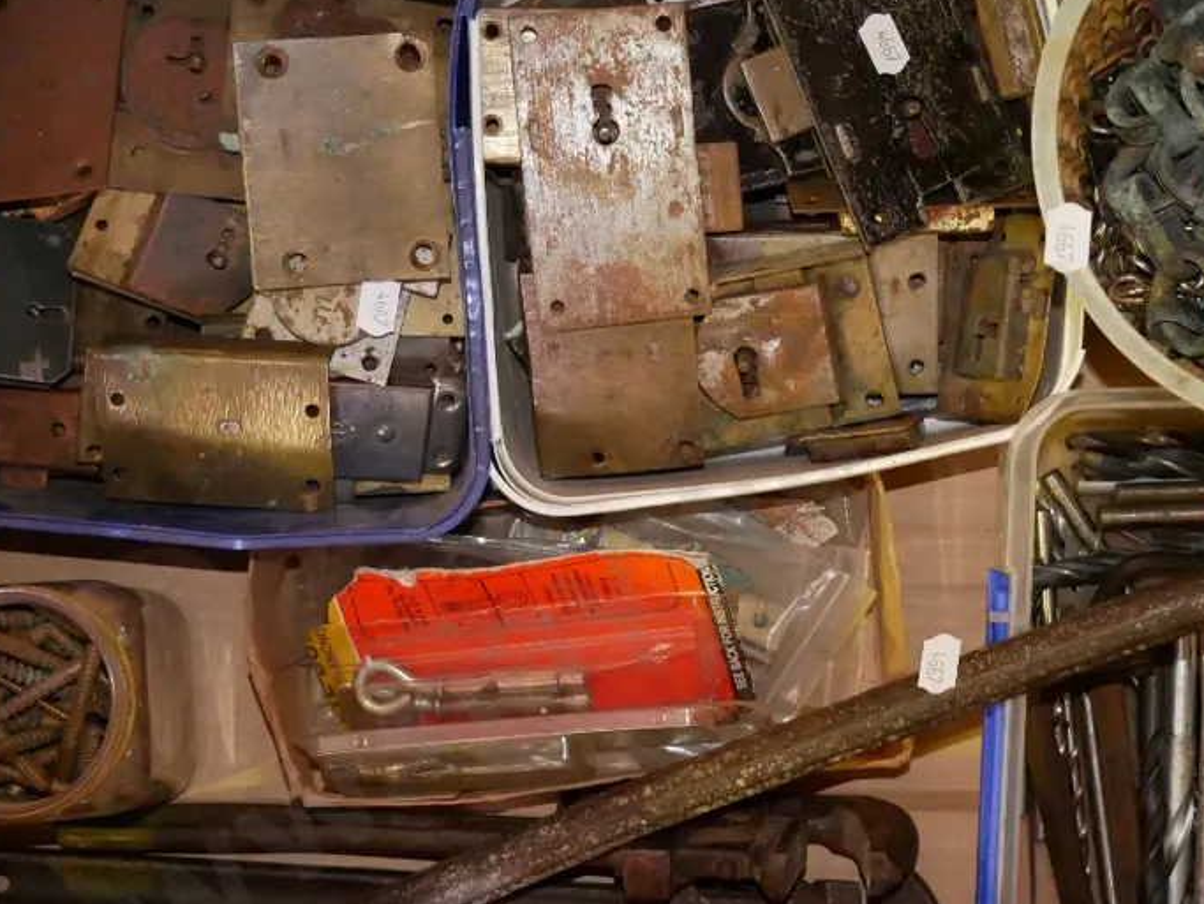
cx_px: 740
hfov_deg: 25.9
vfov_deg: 19.7
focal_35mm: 75
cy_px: 496
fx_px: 2610
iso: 3200
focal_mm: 25
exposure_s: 1/80
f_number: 4.5
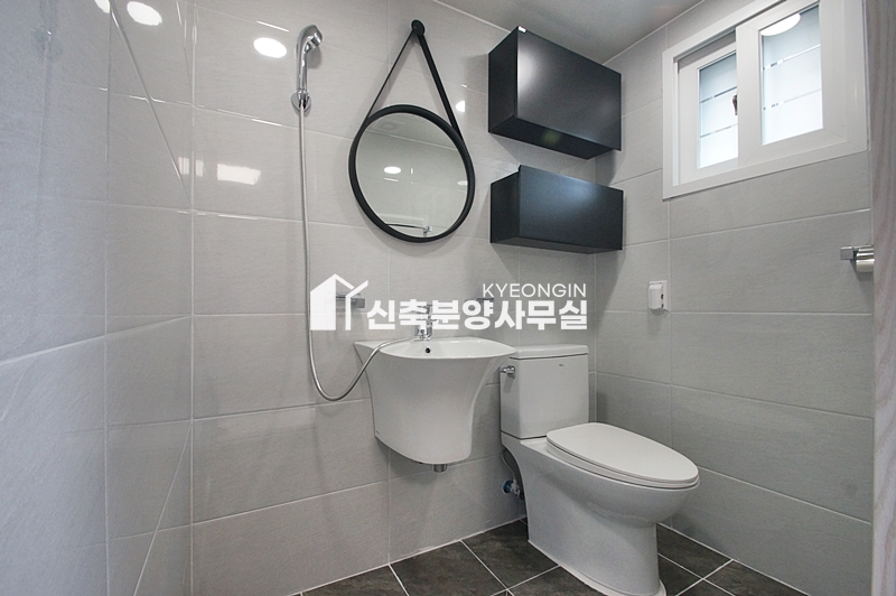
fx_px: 373
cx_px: 448
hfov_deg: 100.4
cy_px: 298
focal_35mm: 15
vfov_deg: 77.2
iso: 800
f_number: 9
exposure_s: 1/30
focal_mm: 10
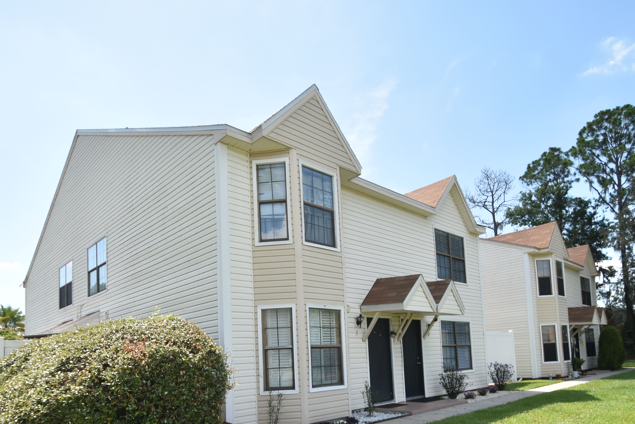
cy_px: 324
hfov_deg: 76.1
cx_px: 330
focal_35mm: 23
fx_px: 406
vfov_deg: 52.4
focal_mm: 10
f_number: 3.5
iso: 800
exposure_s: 1/4000
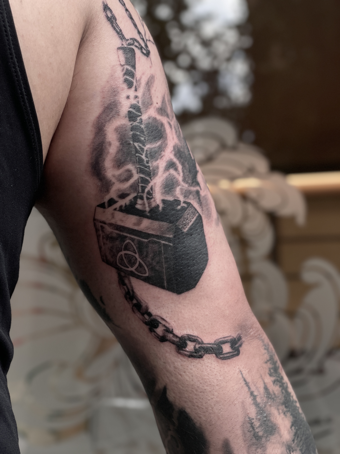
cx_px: 170
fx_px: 681
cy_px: 227
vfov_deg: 36.8
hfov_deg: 28.0
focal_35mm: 52
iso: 25
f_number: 2
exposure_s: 1/228
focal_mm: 6
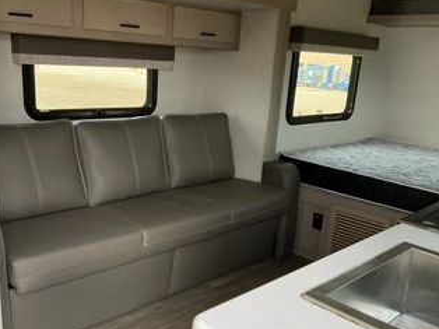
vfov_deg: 38.5
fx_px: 469
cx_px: 185
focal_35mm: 37
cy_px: 196
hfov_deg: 50.0
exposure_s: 1/122
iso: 64
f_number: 1.8
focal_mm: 3
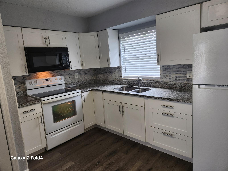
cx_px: 114
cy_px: 86
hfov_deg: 73.9
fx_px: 151
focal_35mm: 23
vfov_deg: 58.9
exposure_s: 1/120
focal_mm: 5.4
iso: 80
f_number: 1.8
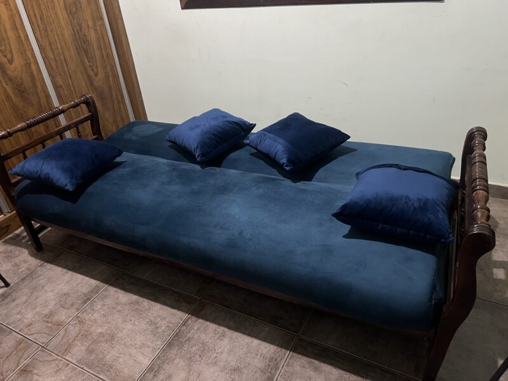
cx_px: 254
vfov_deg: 53.1
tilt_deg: -32.5
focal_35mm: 26
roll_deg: +6.7
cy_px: 190
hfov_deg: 67.3
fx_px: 382
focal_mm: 5.7
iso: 500
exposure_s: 1/30
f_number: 1.5
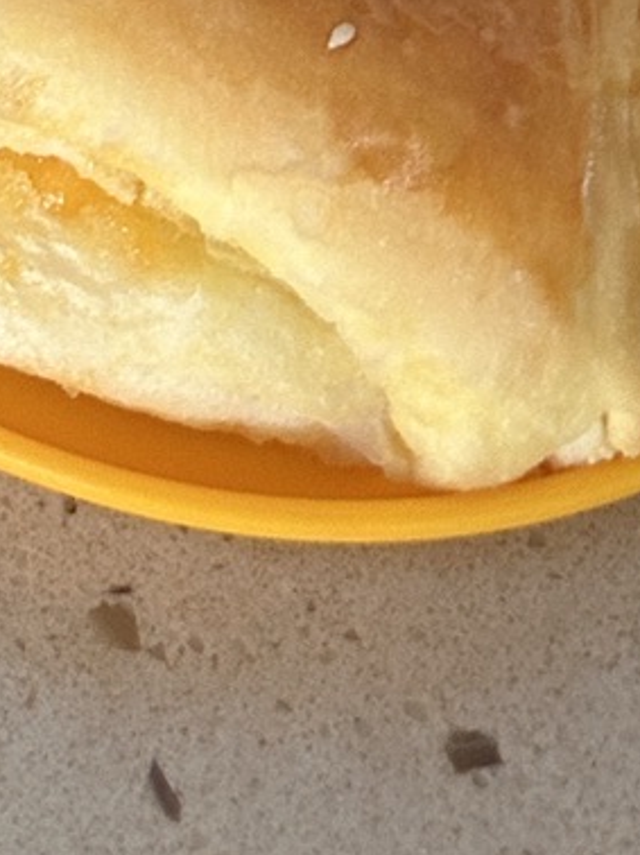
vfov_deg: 11.9
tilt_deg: -36.3
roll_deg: +0.4
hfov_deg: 10.9
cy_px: -1330
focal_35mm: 127
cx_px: -488
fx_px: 3134
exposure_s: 1/60
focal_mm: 6.86
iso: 250
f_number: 1.78
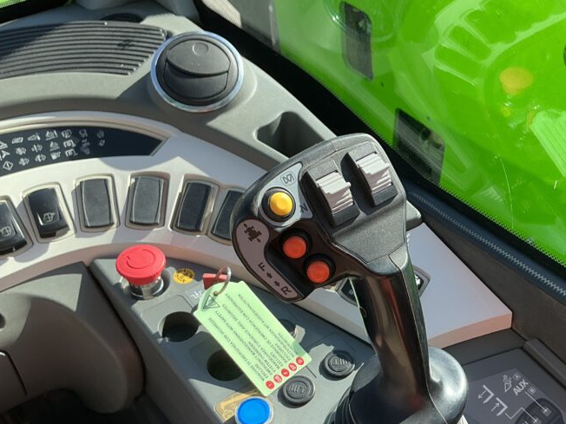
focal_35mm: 44
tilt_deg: -46.5
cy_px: 264
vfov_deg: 32.7
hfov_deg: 42.0
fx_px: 719
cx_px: 406
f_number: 1.8
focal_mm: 3
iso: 25
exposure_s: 1/294
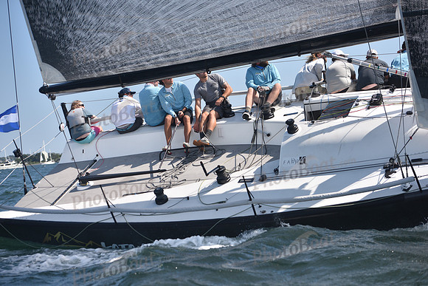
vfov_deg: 16.7
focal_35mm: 82
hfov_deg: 24.8
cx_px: 214
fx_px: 975
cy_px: 143
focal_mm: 82
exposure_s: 1/1250
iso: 250
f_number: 3.5
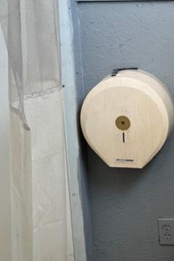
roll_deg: +1.6
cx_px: 171
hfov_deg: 20.6
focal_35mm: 64
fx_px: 464
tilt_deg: -10.9
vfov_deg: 31.0
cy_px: 72
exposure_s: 1/122
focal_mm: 5.1
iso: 80
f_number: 1.6
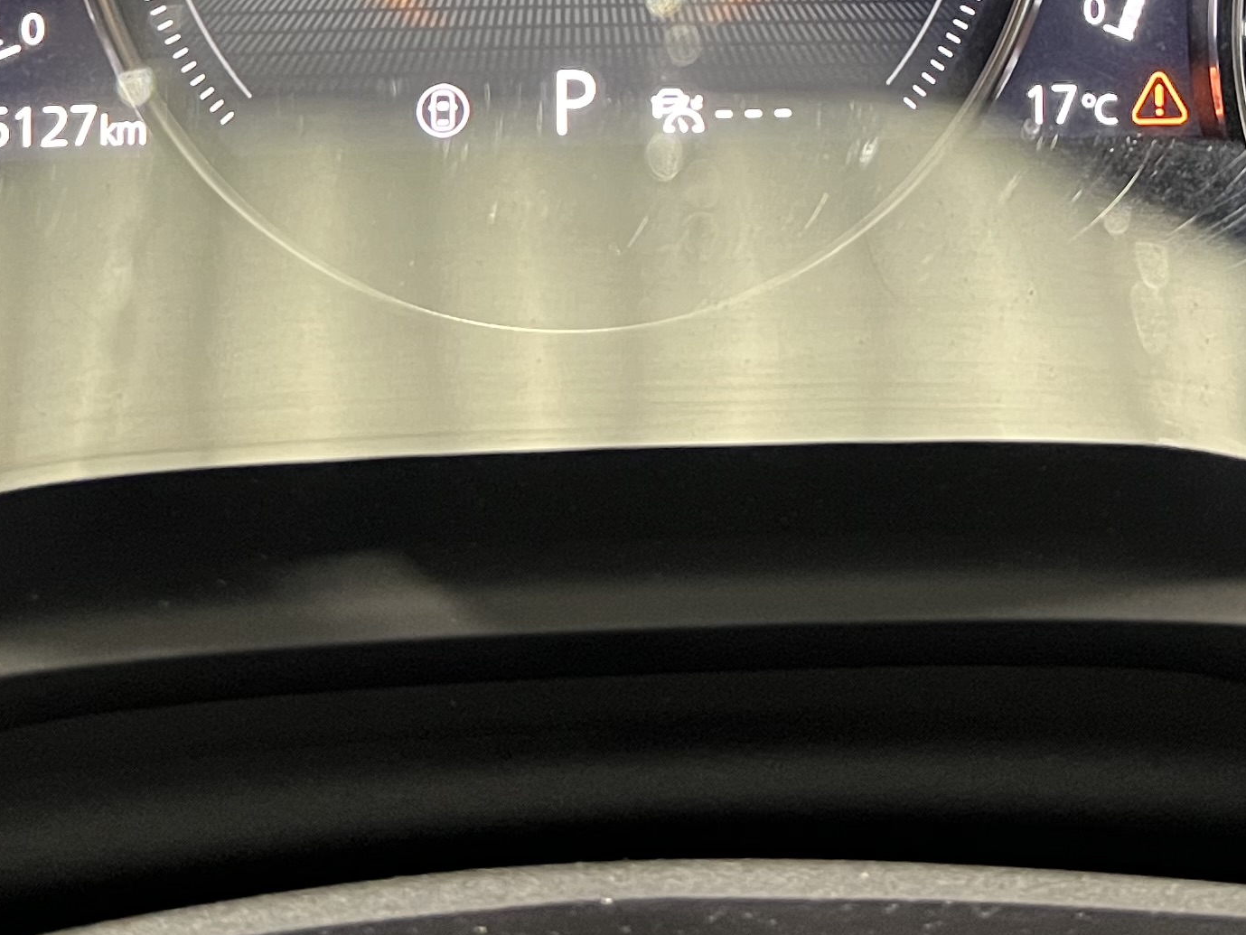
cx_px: 586
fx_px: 2736
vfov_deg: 17.9
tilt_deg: -18.7
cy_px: -341
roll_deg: -1.6
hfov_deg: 25.6
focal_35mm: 76
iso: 500
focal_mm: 5.7
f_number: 1.5
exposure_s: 1/39
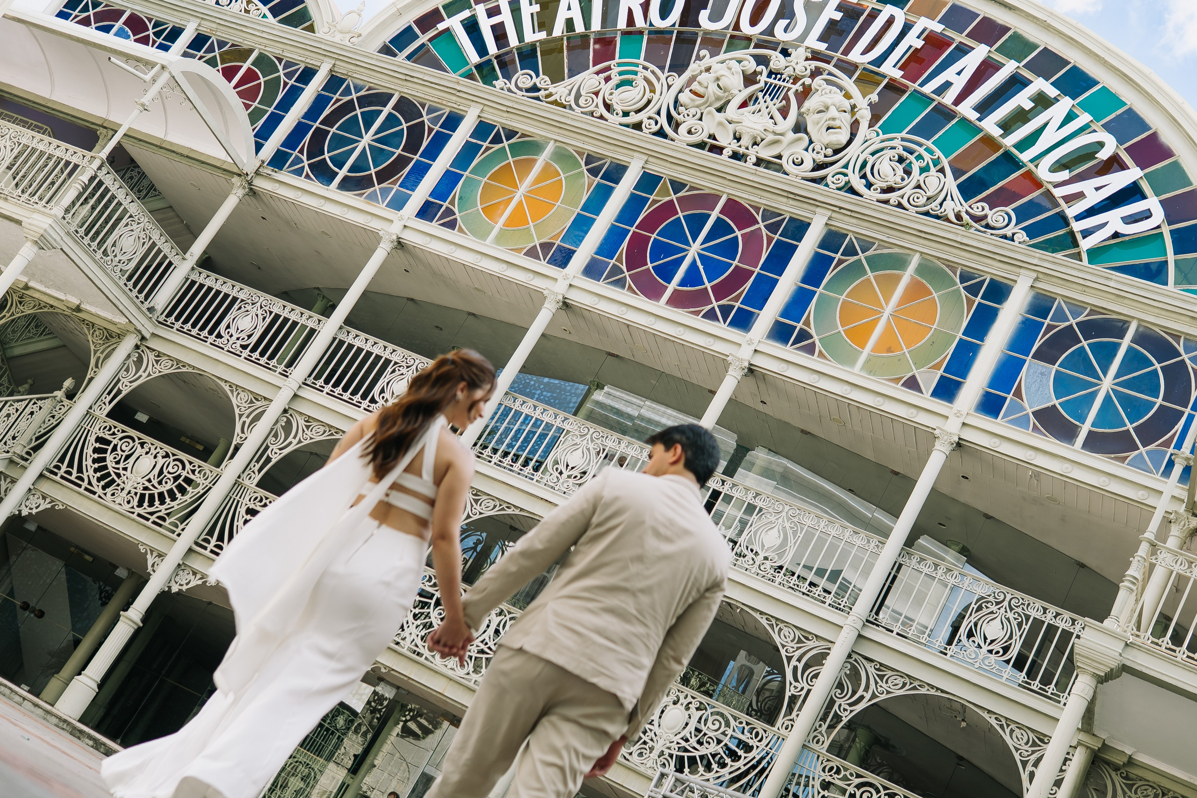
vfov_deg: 29.9
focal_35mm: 45
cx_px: 598
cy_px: 399
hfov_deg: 43.6
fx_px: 1496
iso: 100
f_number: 2.5
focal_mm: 30
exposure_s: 1/200
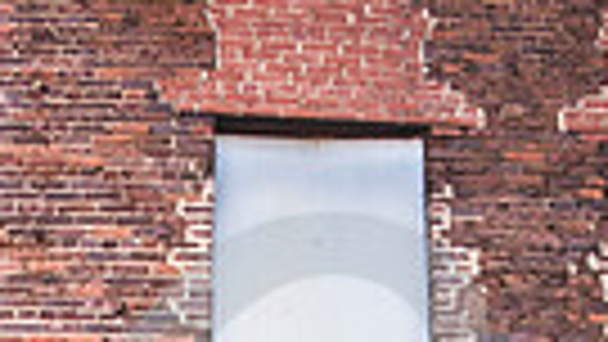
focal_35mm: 84
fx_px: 1354
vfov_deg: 10.7
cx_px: 221
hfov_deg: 25.2
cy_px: 972
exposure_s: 1/400
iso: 100
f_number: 2.8
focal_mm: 24
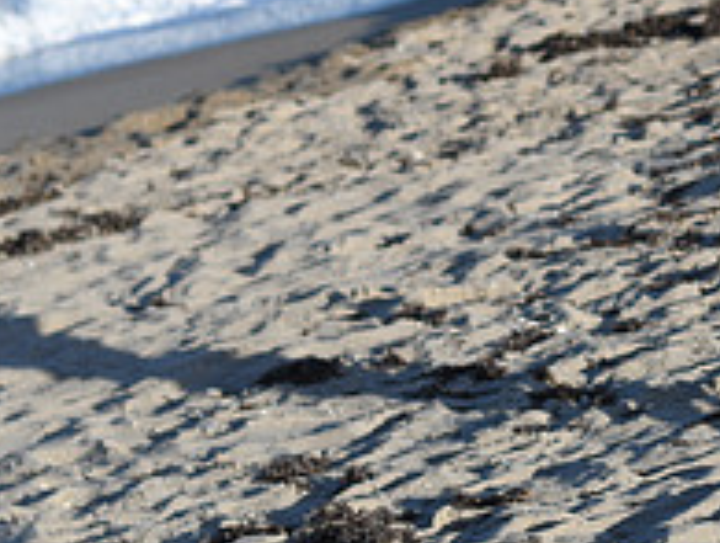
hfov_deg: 9.0
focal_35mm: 214
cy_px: 35
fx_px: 4459
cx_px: 997
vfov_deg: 6.9
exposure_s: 1/1600
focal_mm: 50
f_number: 3.5
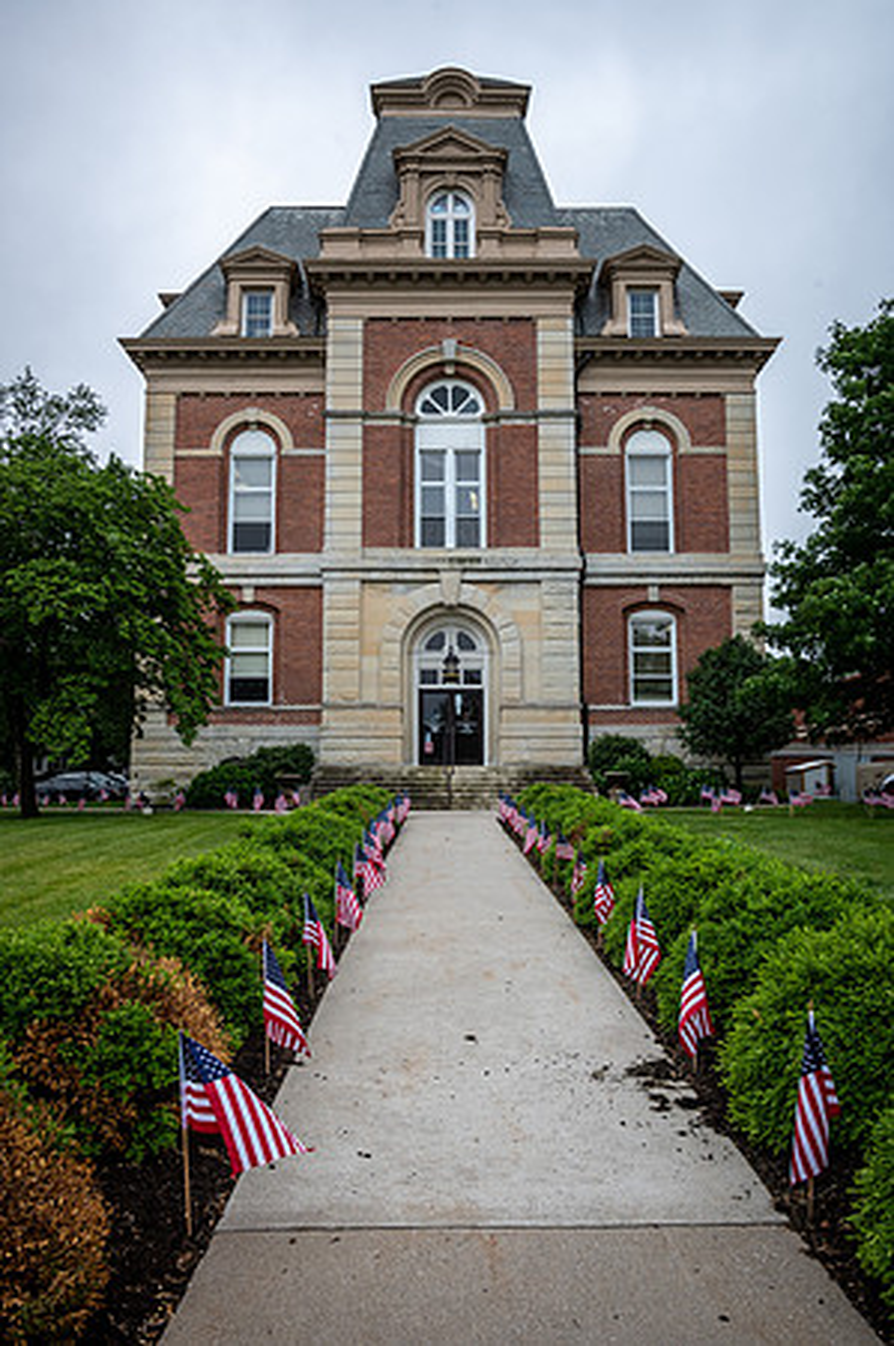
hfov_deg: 46.3
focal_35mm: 28
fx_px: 1045
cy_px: 673
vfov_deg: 65.5
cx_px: 447
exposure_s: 1/400
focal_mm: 28
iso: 320
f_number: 10
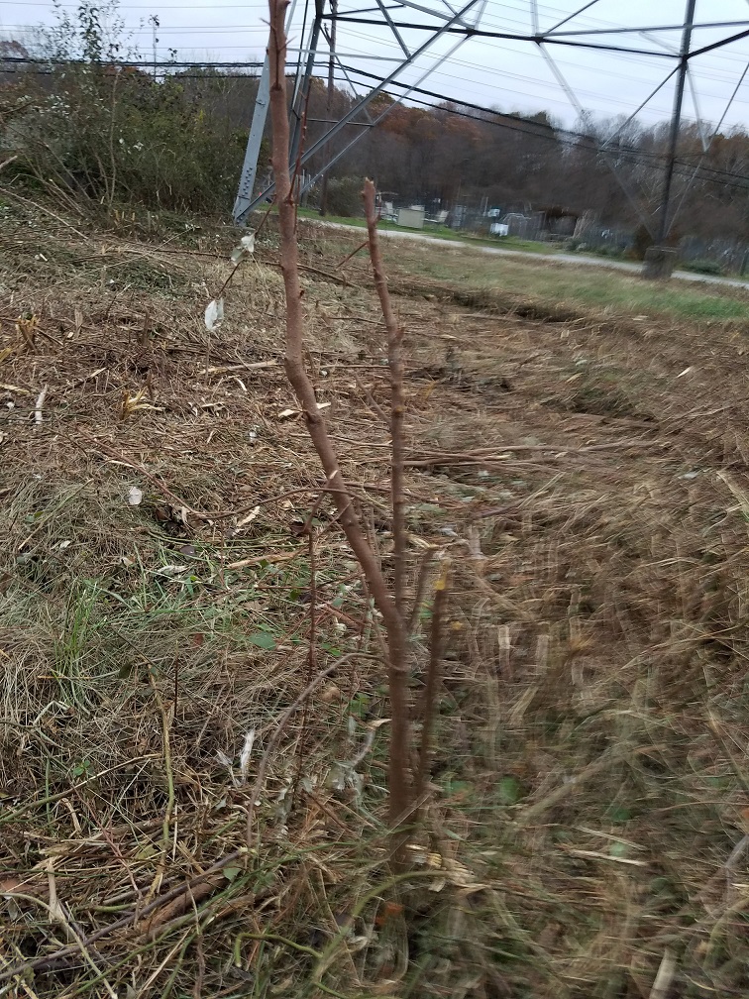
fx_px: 750
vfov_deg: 67.3
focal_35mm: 26
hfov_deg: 53.1
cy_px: 500
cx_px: 374
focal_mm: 4.2
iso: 80
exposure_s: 1/60
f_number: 1.7
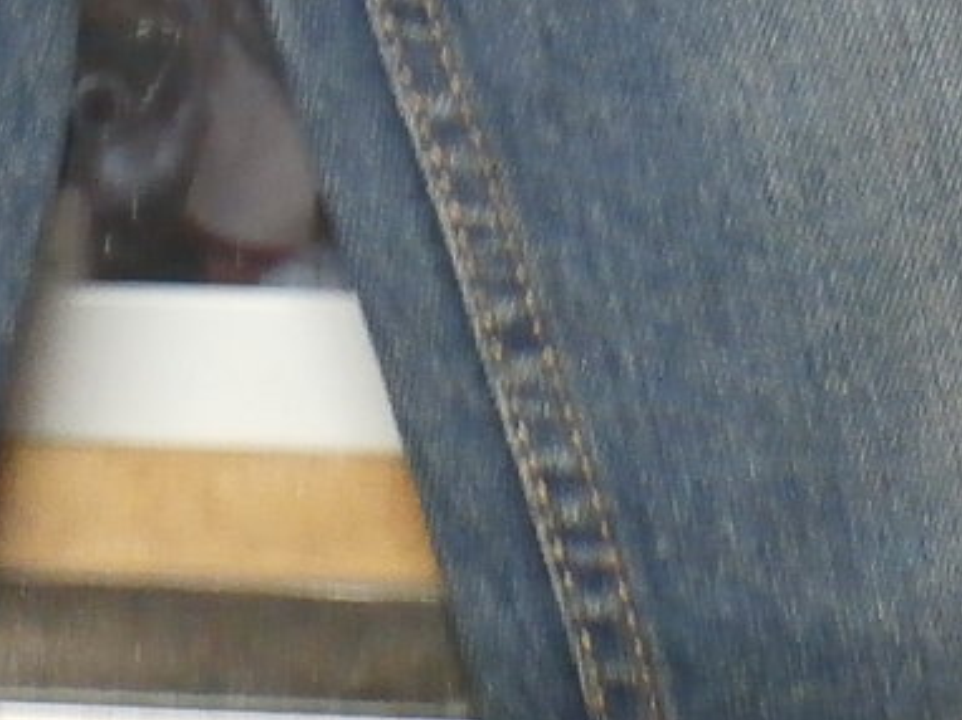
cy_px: -853
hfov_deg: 14.9
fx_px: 3638
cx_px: 118
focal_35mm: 131
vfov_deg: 10.2
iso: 400
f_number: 3
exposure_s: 1/25
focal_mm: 4.5
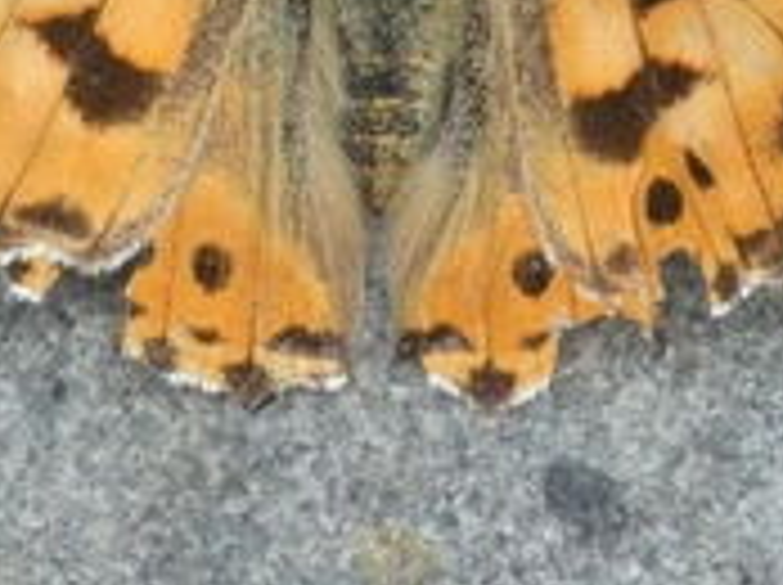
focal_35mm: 590
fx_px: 13327
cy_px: -58
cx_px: 351
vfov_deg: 2.5
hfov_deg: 3.4
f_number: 5.4
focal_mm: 28.8
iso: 200
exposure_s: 1/80
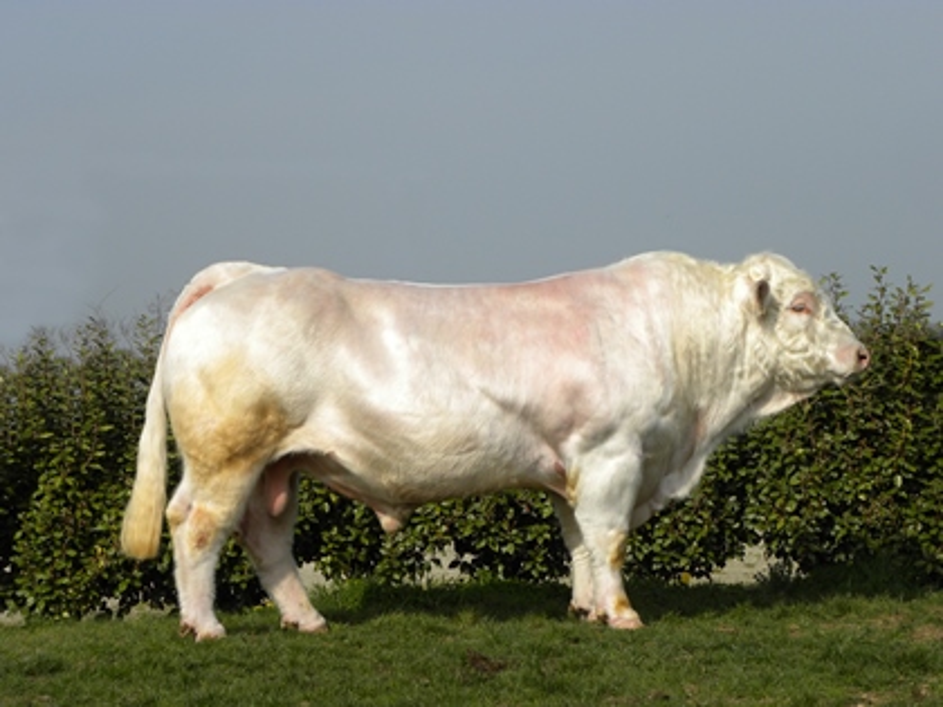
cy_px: 354
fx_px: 2860
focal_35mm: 105
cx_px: 472
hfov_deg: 18.7
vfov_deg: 14.1
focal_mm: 18.8
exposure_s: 1/432
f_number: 5.6
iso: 64
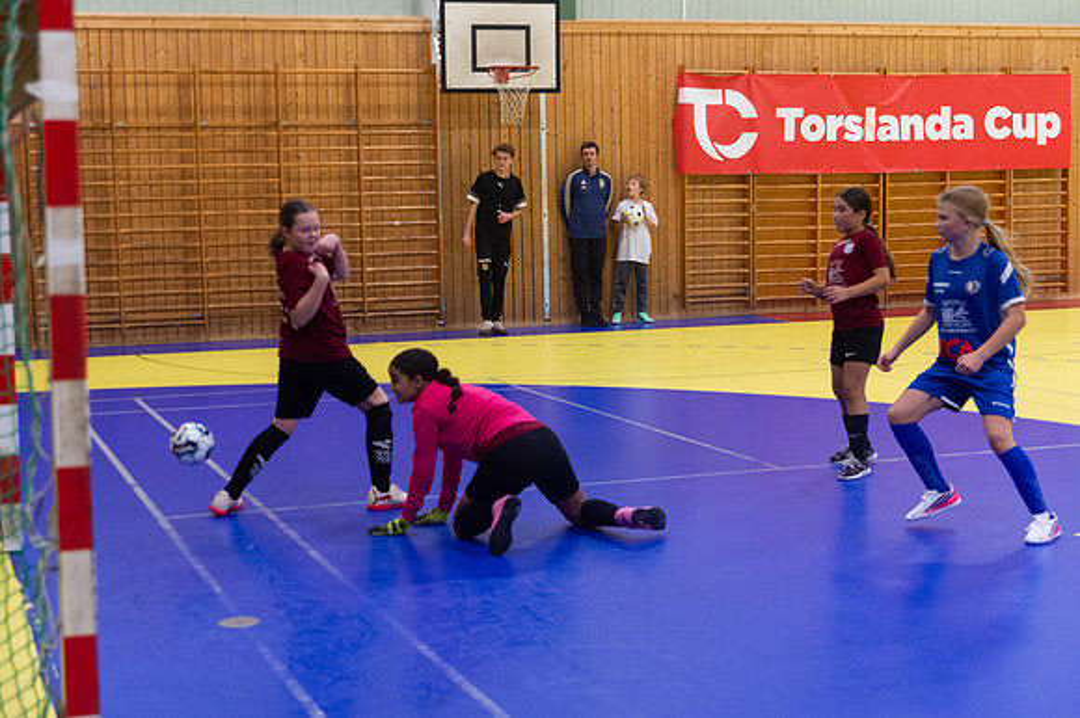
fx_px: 1649
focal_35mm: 55
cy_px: 359
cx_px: 540
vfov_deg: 24.6
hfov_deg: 36.3
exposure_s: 1/500
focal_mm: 52
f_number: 3.2
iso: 4500
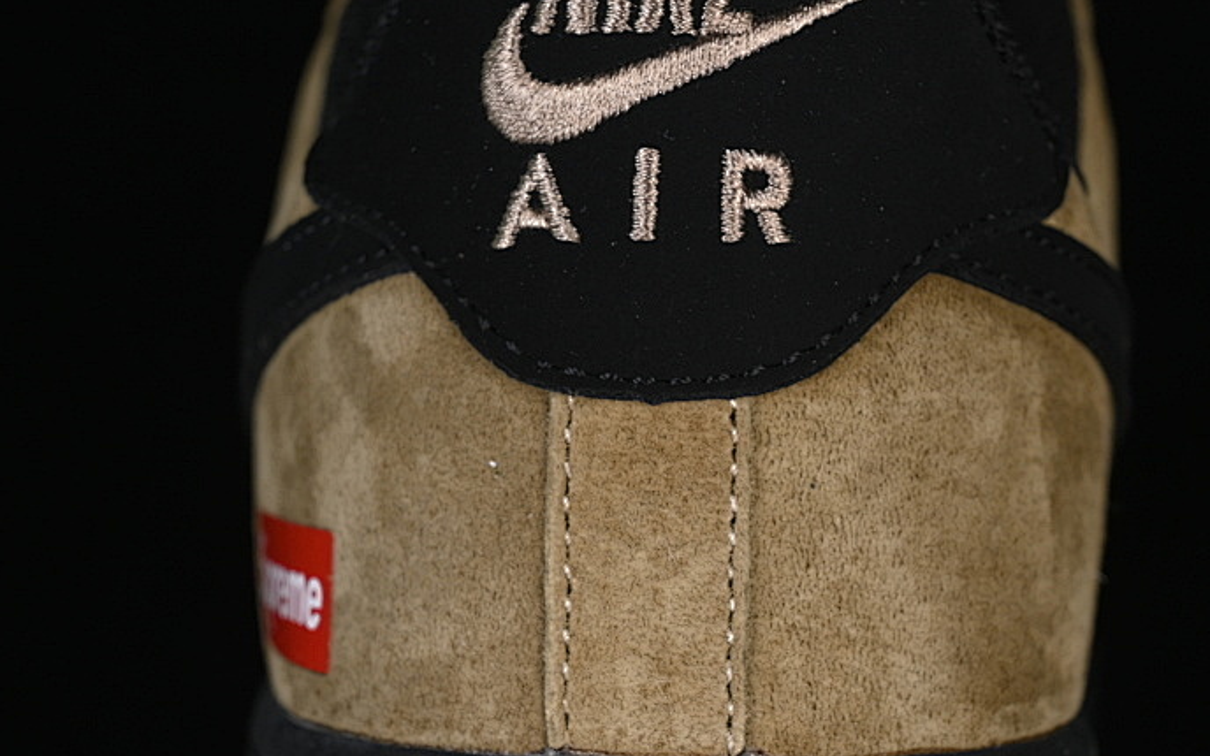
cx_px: 682
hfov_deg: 17.4
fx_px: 3957
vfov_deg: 10.9
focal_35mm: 120
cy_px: 491
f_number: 7.1
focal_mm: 50
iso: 160
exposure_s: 1/60
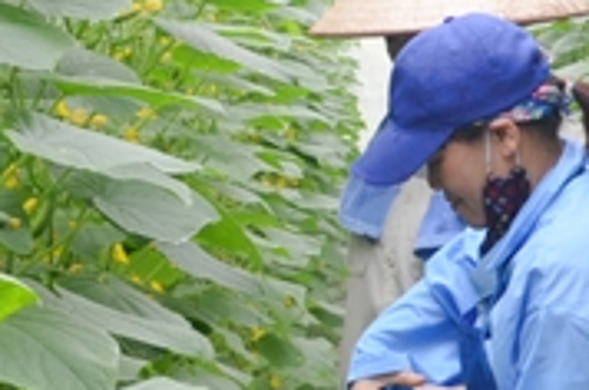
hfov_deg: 13.3
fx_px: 2531
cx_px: 251
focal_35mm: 155
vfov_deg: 8.8
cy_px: 350
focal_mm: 18
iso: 400
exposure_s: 1/100
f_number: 5
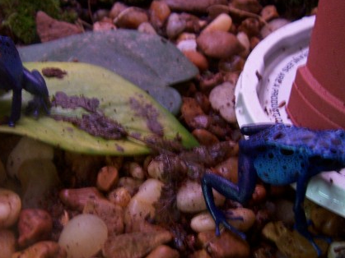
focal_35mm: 55
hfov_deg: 34.9
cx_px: 160
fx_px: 548
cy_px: 114
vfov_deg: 26.5
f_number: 3
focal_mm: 6
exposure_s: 1/8
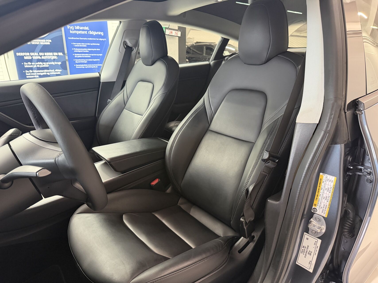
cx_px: 189
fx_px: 262
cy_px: 142
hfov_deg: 71.6
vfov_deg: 56.8
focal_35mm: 24
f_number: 1.78
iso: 500
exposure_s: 1/50
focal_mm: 6.76
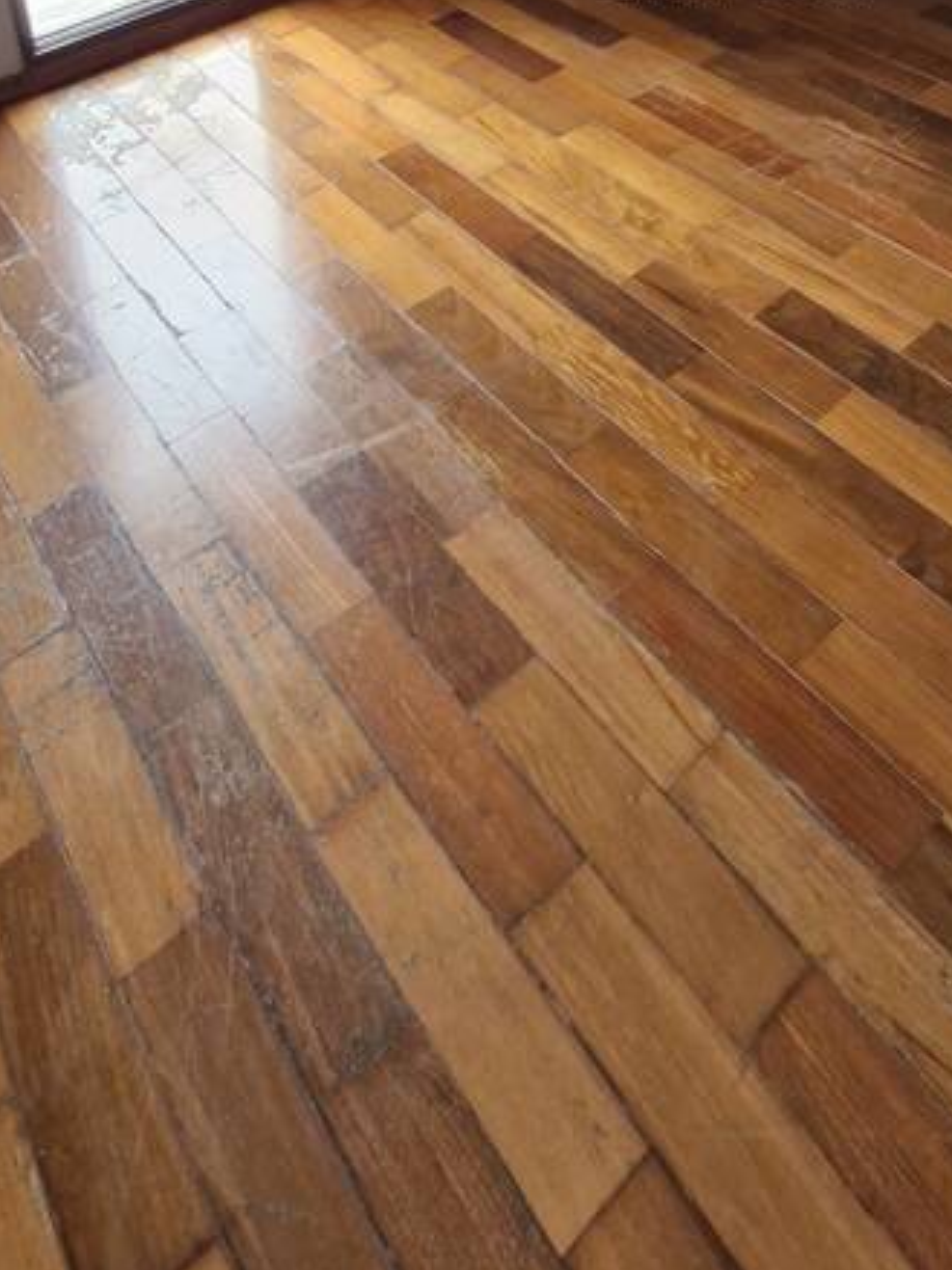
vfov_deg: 42.7
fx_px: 1174
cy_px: -165
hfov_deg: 44.0
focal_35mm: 32
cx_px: 541
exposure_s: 1/60
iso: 80
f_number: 2.2
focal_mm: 1.74
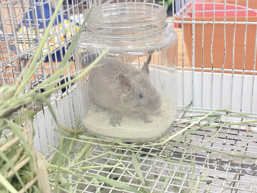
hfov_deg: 36.8
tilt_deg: -22.6
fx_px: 386
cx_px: 128
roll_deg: +6.0
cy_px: 96
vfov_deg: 28.0
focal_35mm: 52
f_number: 1.6
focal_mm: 5.96
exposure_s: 1/50
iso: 32
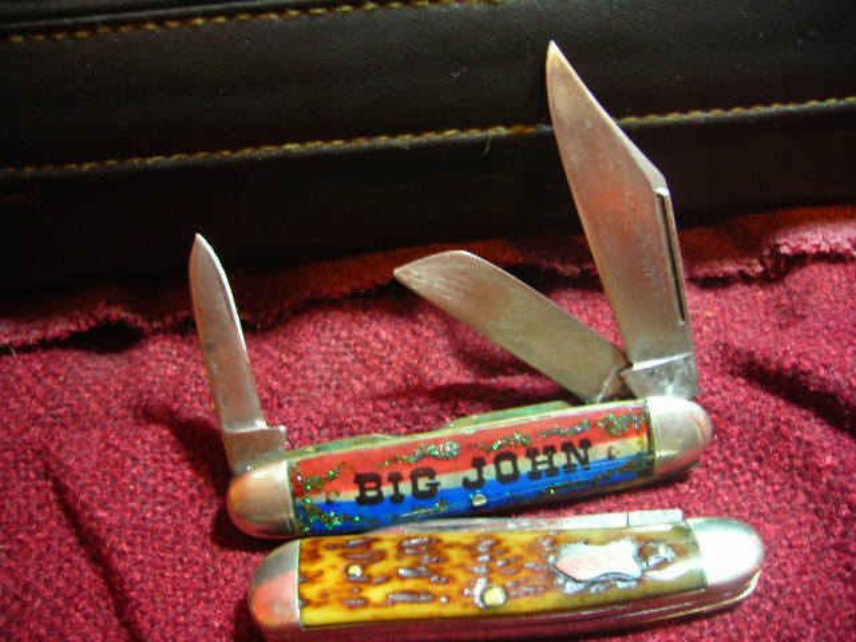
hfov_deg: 49.0
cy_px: 321
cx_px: 428
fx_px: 940
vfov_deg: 37.7
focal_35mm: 38
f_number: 3.2
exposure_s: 1/4
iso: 143
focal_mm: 6.3
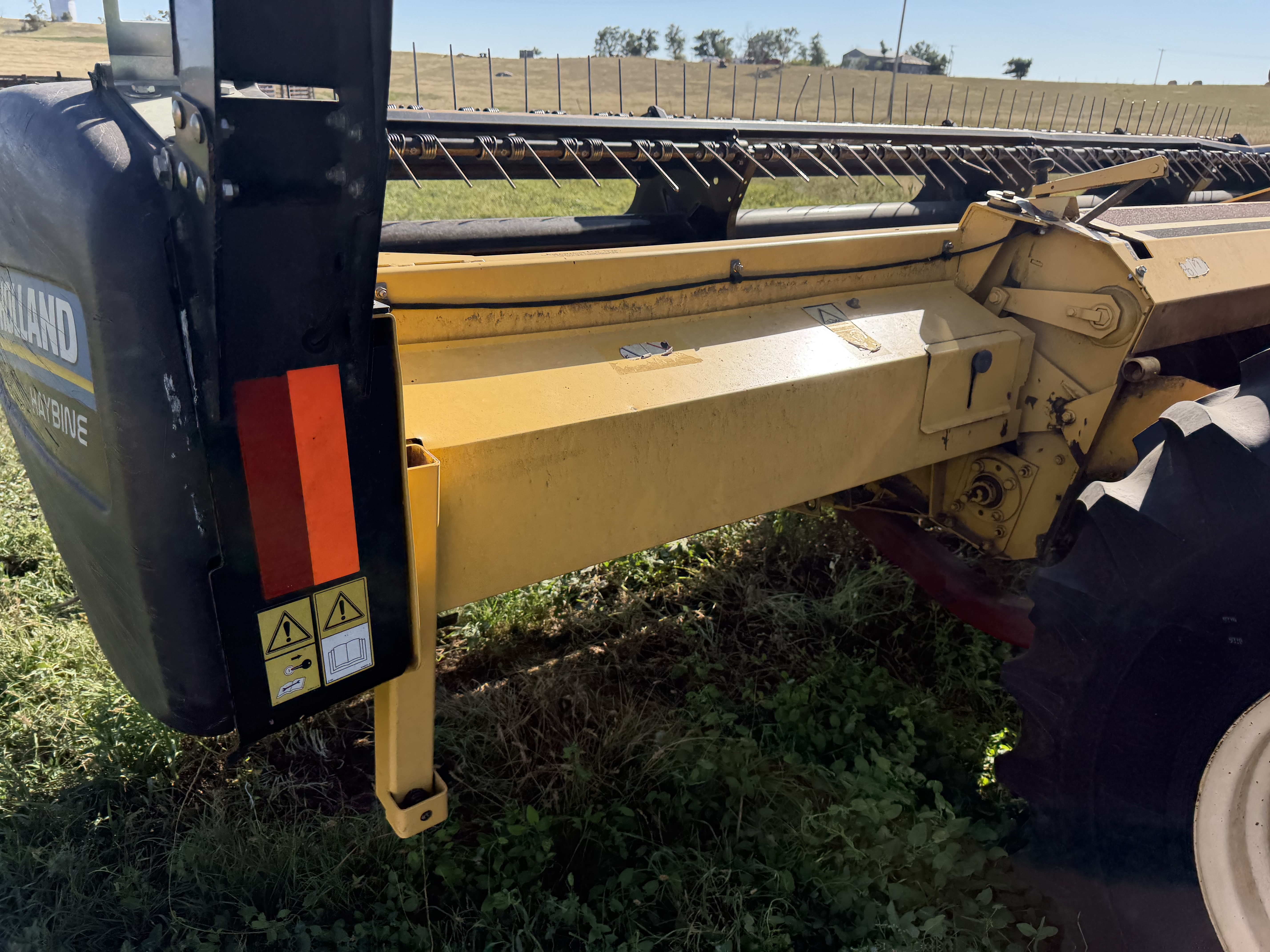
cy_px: 476
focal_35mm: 24
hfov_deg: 71.6
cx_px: 635
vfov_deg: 56.8
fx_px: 881
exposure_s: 1/2907
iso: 100
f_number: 1.78
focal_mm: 6.76
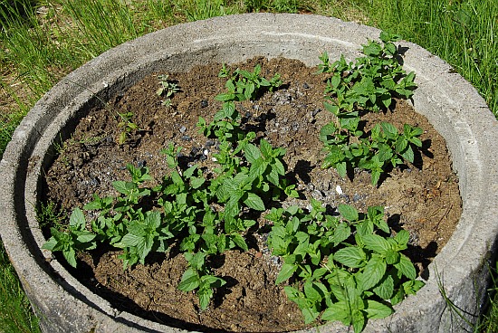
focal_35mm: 48
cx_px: 249
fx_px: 665
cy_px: 166
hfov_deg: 41.1
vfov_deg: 28.1
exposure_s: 1/250
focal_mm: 32
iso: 100
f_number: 8
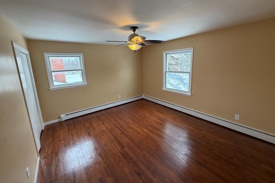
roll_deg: +3.1
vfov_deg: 77.2
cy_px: 84
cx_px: 135
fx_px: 115
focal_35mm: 15
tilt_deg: -7.1
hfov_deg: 100.4
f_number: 2.2
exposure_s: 1/120
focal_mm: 2.22
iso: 125
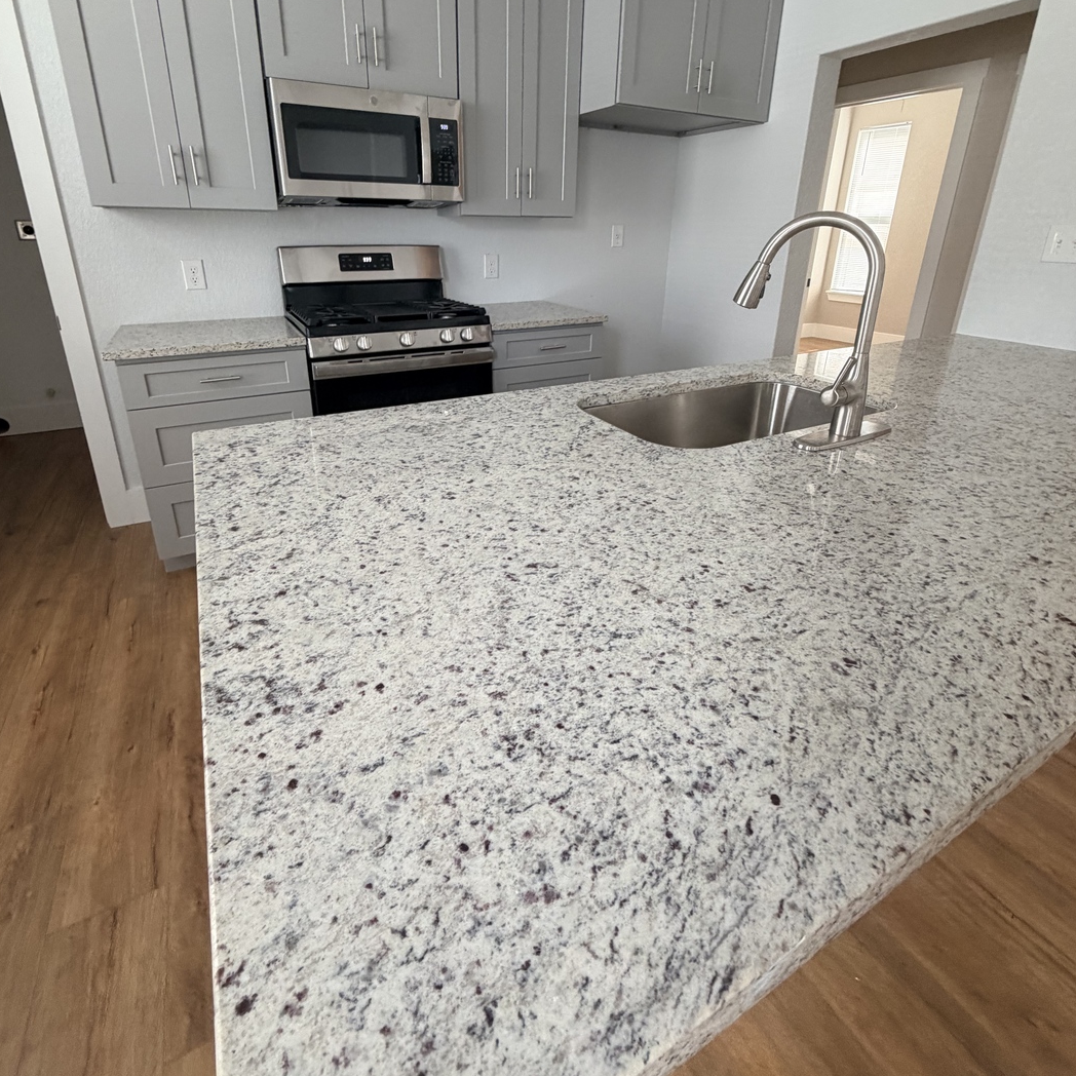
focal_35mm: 17
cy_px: 440
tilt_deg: -19.5
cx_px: 525
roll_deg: -0.5
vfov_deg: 83.1
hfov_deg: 84.0
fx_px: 598
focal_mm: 2.22
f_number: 2.2
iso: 160
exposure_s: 1/60
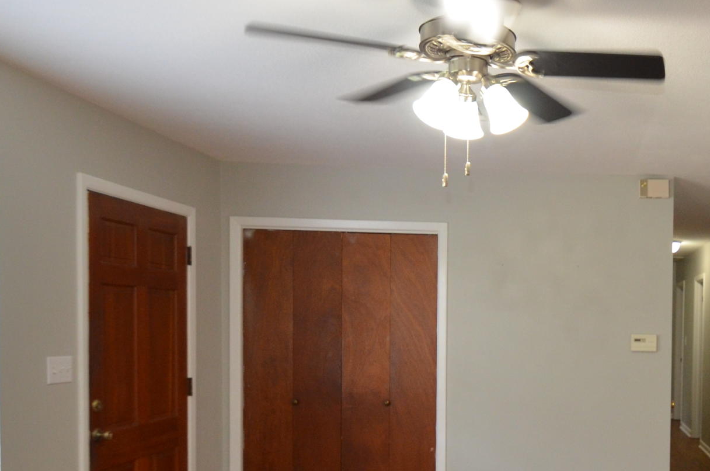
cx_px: 656
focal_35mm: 37
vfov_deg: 35.1
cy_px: 346
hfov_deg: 46.2
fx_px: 728
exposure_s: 1/60
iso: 800
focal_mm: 10
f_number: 3.5
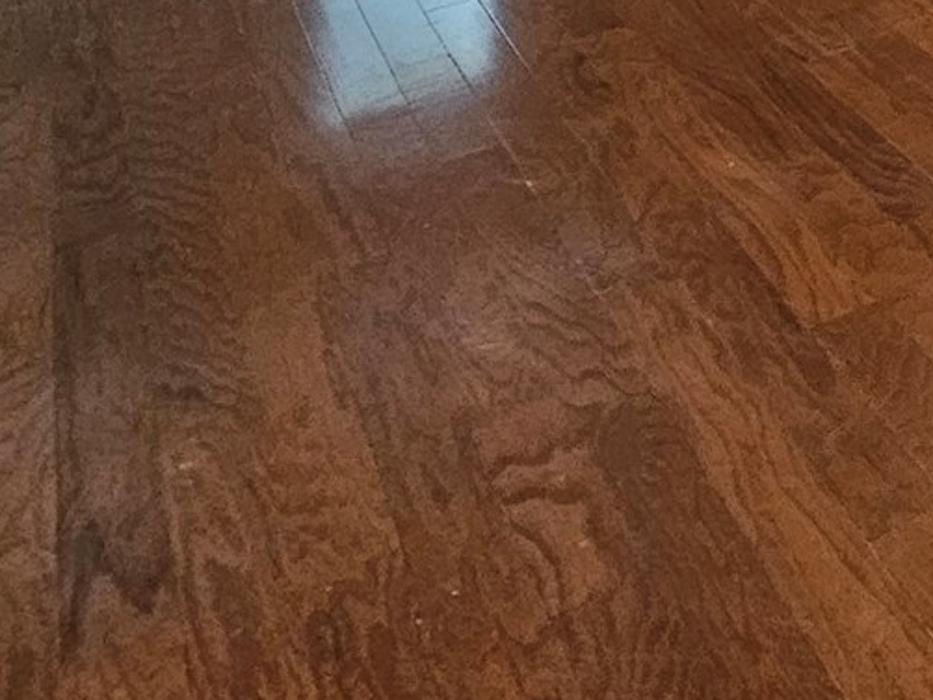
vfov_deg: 19.0
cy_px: -646
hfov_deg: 24.2
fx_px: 1429
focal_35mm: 53
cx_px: 1535
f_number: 2.2
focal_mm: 2.2
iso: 320
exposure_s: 1/40
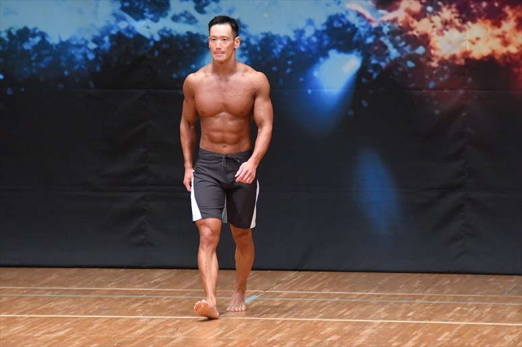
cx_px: 261
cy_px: 174
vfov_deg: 4.4
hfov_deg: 6.5
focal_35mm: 315
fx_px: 4565
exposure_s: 1/400
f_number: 5.6
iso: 8000
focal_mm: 210
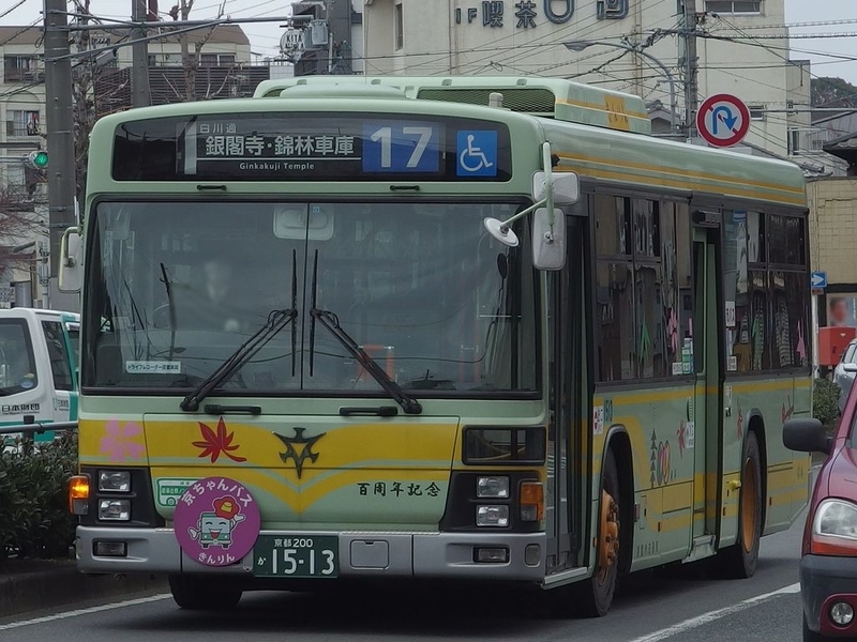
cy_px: 321
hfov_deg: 17.6
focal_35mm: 112
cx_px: 428
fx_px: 2773
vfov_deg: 13.2
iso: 100
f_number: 4
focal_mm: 24
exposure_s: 1/500
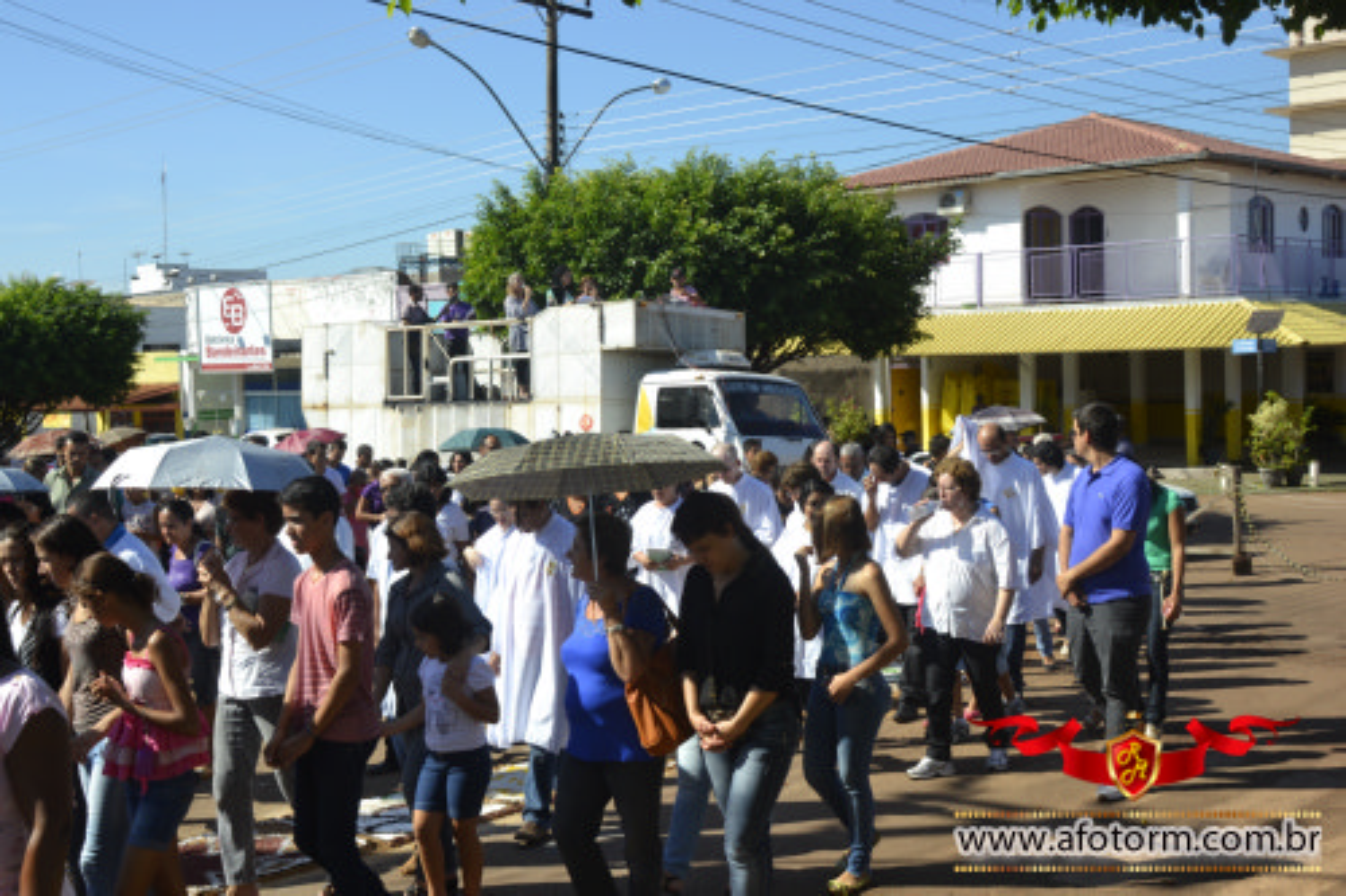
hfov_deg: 42.3
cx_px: 673
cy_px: 448
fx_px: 1738
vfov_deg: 28.9
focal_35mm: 46
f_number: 8
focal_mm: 31
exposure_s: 1/250
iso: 100
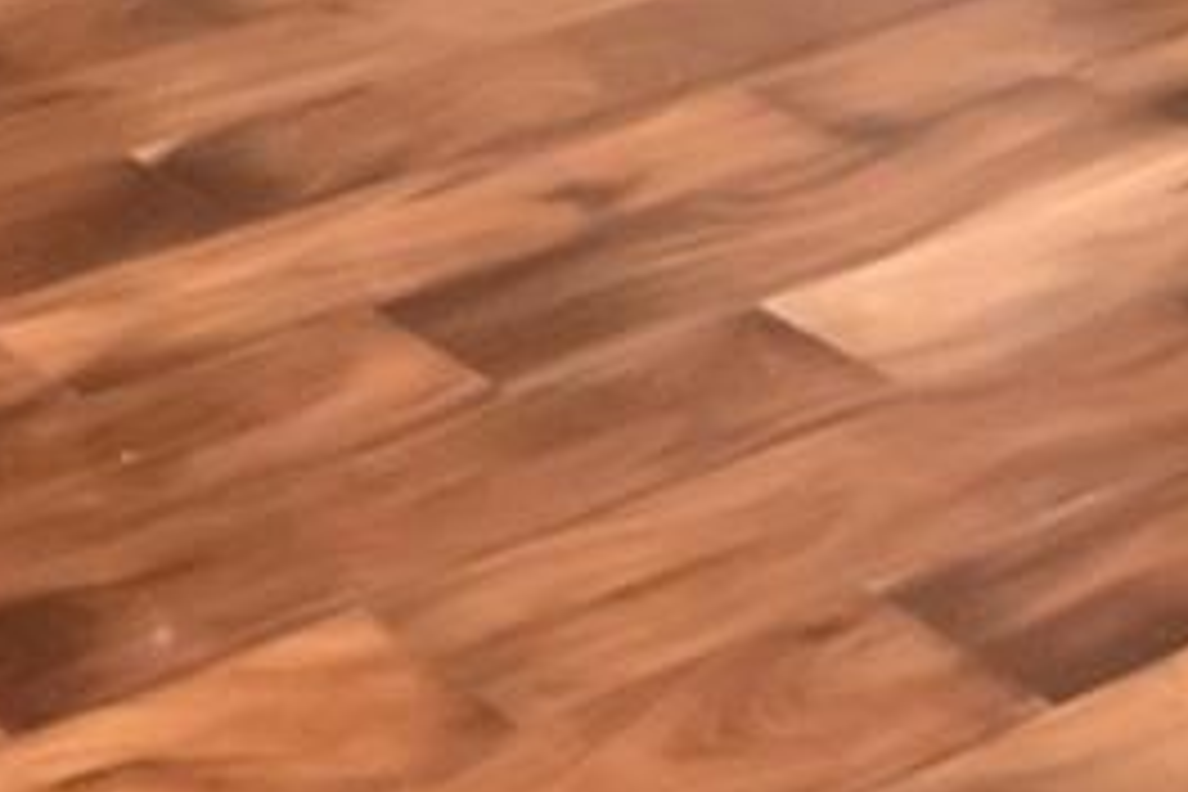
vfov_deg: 10.5
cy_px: -1444
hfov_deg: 19.2
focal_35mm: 100
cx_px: -238
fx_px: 3301
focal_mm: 11
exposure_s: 1/200
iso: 1250
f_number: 6.3
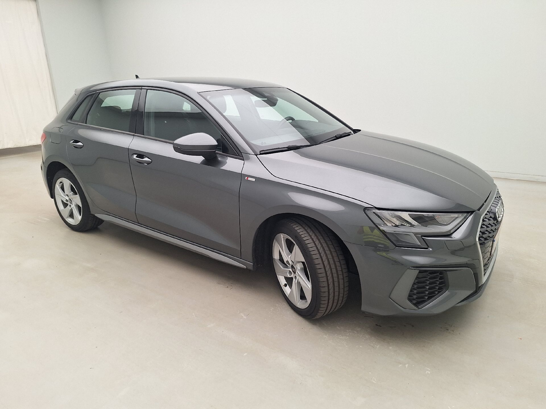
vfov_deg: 58.9
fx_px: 363
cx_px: 273
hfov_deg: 73.9
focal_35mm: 23
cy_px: 204
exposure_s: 1/100
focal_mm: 5.54
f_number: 1.8
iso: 50
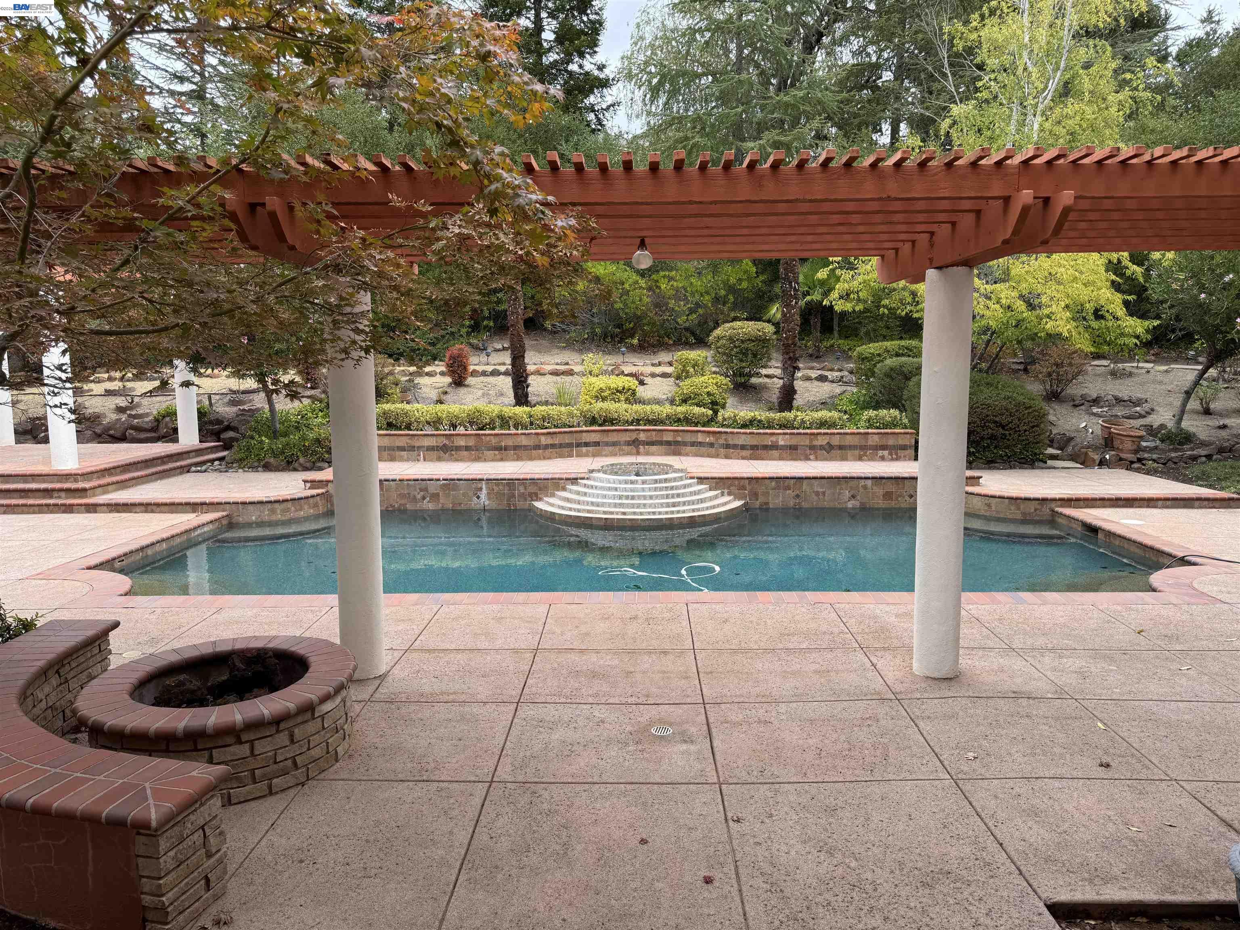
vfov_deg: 56.8
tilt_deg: -6.8
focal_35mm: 24
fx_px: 860
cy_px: 465
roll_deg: +0.3
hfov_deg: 71.6
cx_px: 620
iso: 80
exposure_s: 1/864
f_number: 1.78
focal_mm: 6.76
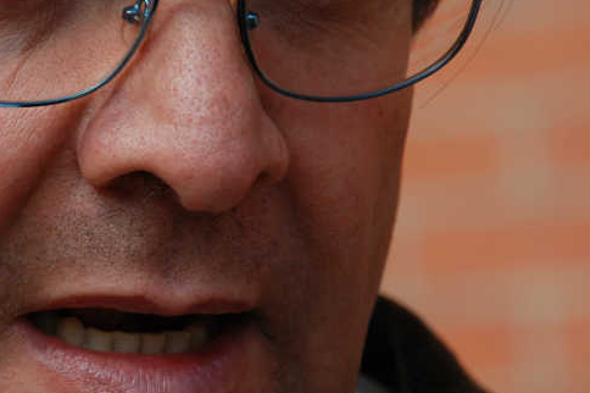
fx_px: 6748
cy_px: 128
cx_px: 71
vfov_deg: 3.3
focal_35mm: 412
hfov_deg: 5.0
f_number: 7.1
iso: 500
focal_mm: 135
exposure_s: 1/640
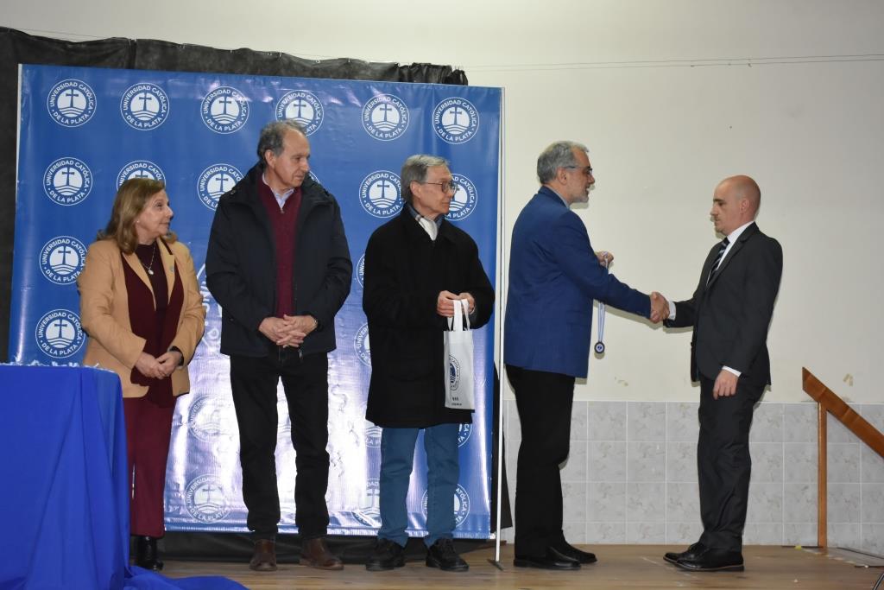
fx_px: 1547
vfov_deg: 21.6
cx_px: 442
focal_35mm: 63
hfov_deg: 31.9
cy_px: 295
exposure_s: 1/60
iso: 1600
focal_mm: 42
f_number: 8
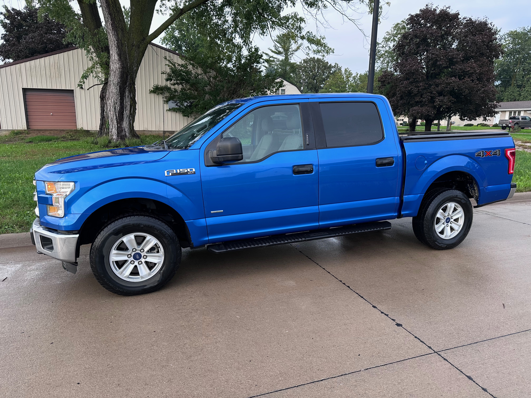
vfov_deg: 56.8
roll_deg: -1.1
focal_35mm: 24
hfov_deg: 71.6
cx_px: 266
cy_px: 199
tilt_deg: -11.1
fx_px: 368
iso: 64
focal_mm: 6.86
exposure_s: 1/152
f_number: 1.78
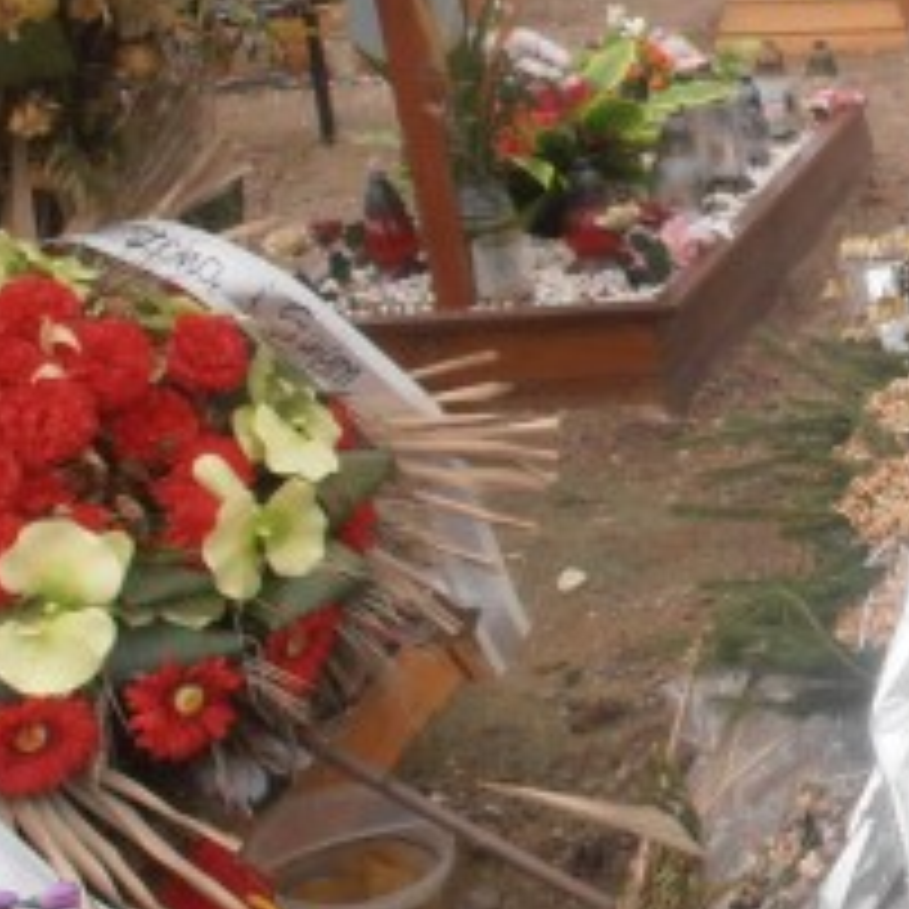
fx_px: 2496
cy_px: 306
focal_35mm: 84
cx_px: 1264
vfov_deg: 20.6
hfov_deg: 18.8
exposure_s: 1/80
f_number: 8.8
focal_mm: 5.25
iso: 80
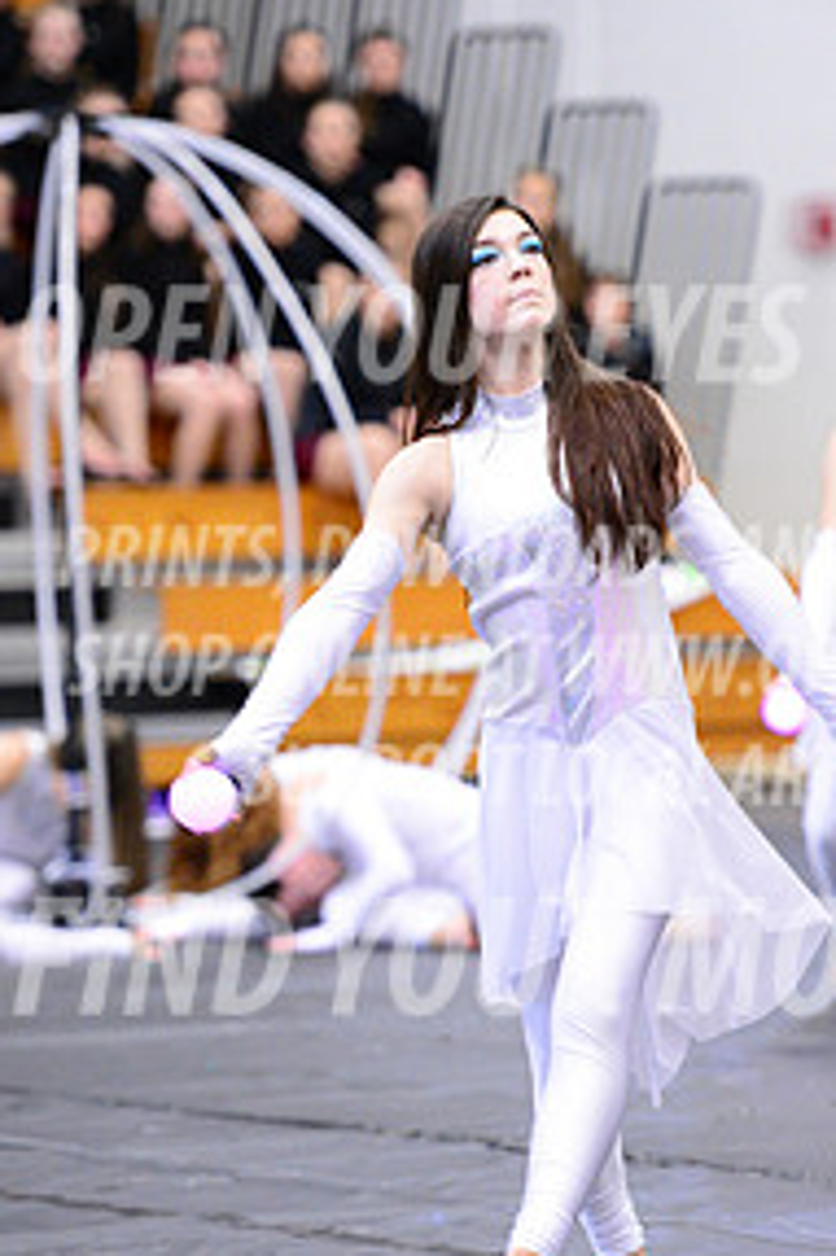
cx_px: 615
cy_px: 656
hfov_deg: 5.8
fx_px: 8195
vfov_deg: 8.8
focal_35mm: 235
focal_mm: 150
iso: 6400
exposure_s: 1/250
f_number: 2.8
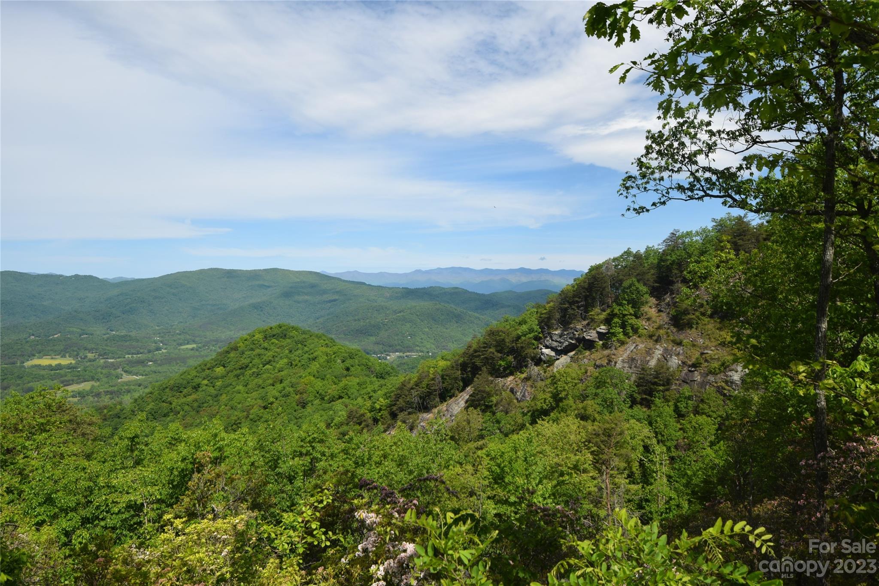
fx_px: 586
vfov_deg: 53.1
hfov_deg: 73.7
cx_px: 440
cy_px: 293
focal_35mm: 24
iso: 100
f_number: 10
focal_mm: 16
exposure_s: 1/200
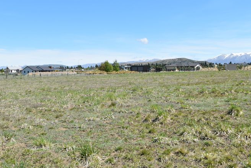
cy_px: 81
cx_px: 141
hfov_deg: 46.3
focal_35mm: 42
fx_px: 293
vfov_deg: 31.9
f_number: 10
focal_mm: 24
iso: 200
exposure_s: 1/400
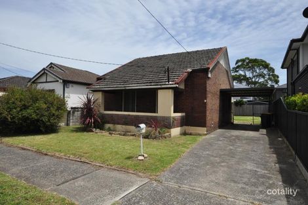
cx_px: 154
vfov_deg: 59.5
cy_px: 102
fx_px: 180
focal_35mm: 21
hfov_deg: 81.2
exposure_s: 1/800
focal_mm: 14
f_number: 14
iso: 800
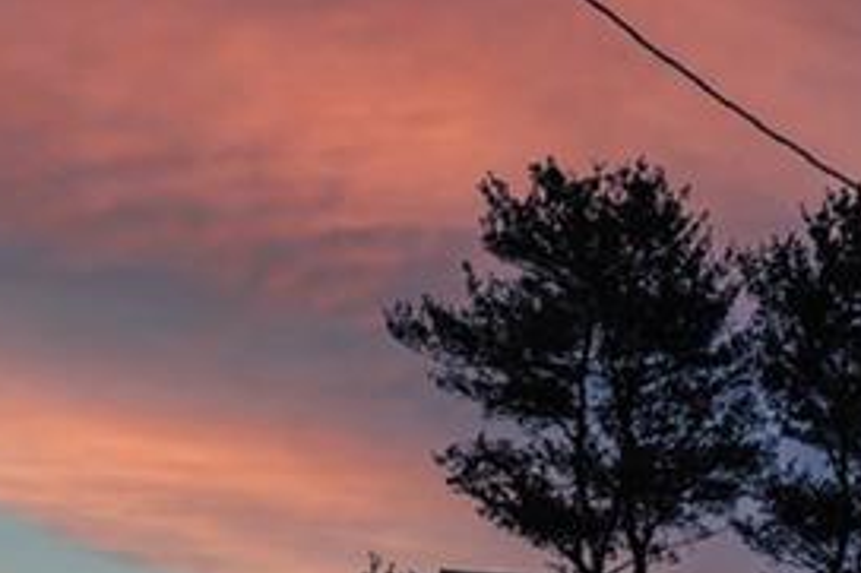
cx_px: 1282
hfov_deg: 17.0
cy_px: 871
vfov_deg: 12.0
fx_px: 2605
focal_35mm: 109
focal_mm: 29
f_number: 8
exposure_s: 1
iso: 200
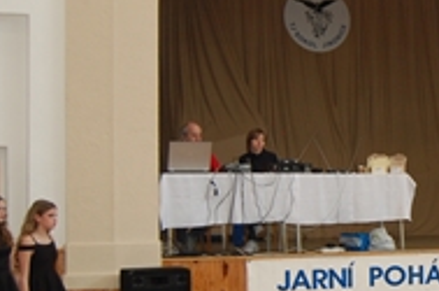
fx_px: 1111
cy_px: 168
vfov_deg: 14.9
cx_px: 490
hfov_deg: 21.2
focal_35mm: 91
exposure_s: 1/60
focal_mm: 23
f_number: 3.8
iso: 400
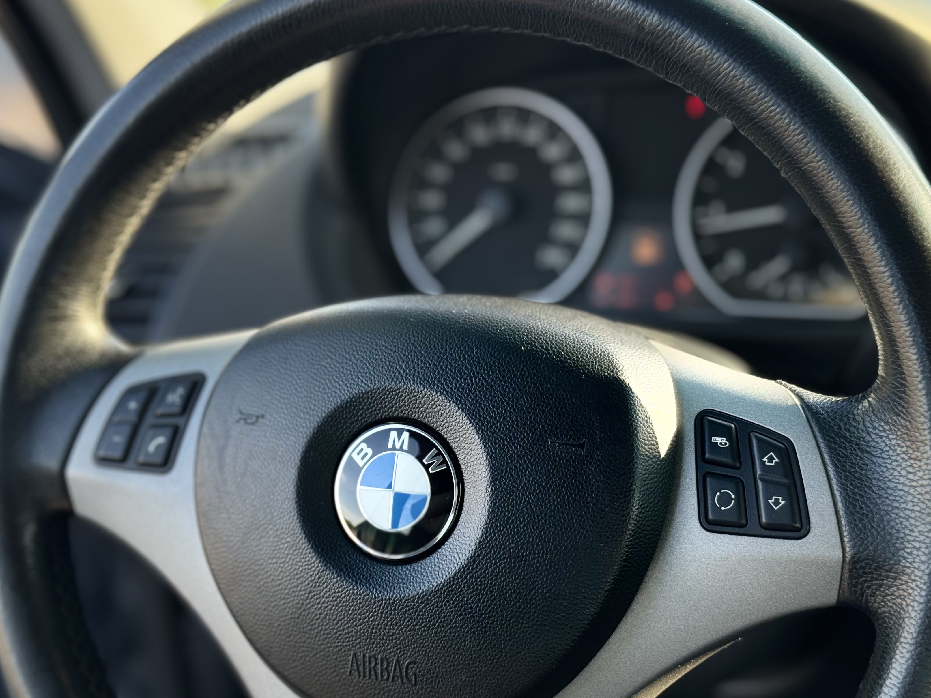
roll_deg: +4.4
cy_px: 424
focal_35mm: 60
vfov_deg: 24.4
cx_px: 467
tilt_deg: -18.0
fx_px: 1614
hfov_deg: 32.2
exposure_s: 1/368
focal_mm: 6.76
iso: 64
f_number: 1.78
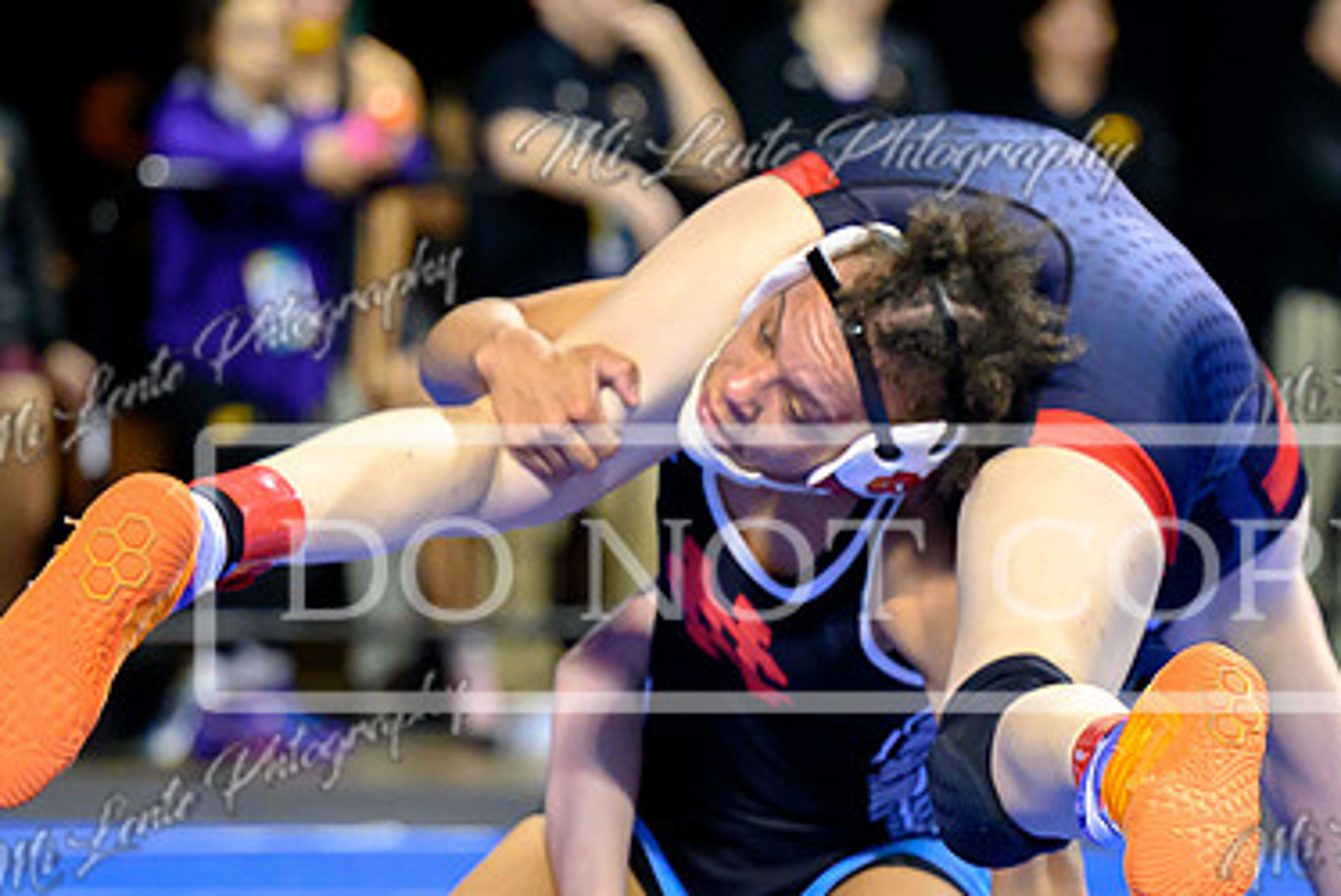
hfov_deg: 7.4
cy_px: 905
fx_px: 10400
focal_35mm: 279
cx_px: 1058
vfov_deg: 4.9
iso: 2500
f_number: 2.8
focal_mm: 103
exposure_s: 1/800
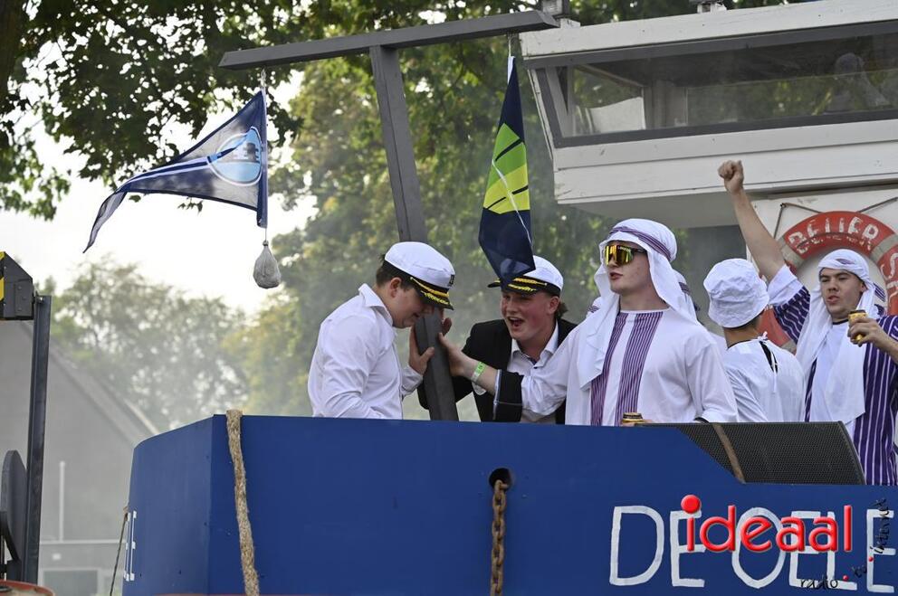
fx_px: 2492
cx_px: 449
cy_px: 298
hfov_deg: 20.4
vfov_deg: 13.7
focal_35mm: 100
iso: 320
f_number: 6.3
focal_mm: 100
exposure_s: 1/640
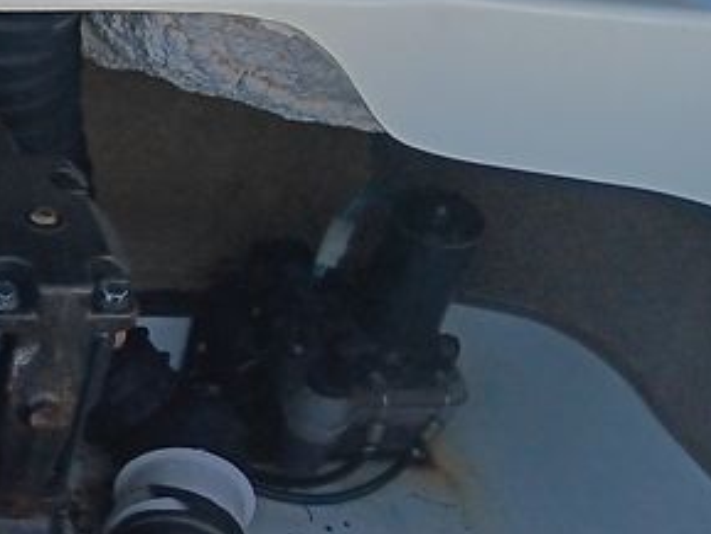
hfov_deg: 17.8
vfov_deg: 16.0
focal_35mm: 92
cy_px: 367
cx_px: -499
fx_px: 1890
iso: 20
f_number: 1.8
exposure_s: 1/500
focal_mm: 3.98
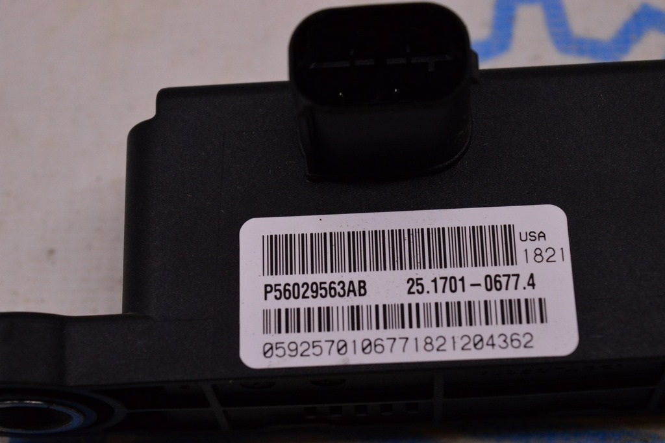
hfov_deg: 24.6
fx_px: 1523
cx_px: 332
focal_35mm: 82
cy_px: 222
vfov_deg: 16.5
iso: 1600
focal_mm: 55
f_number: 8
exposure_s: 1/200
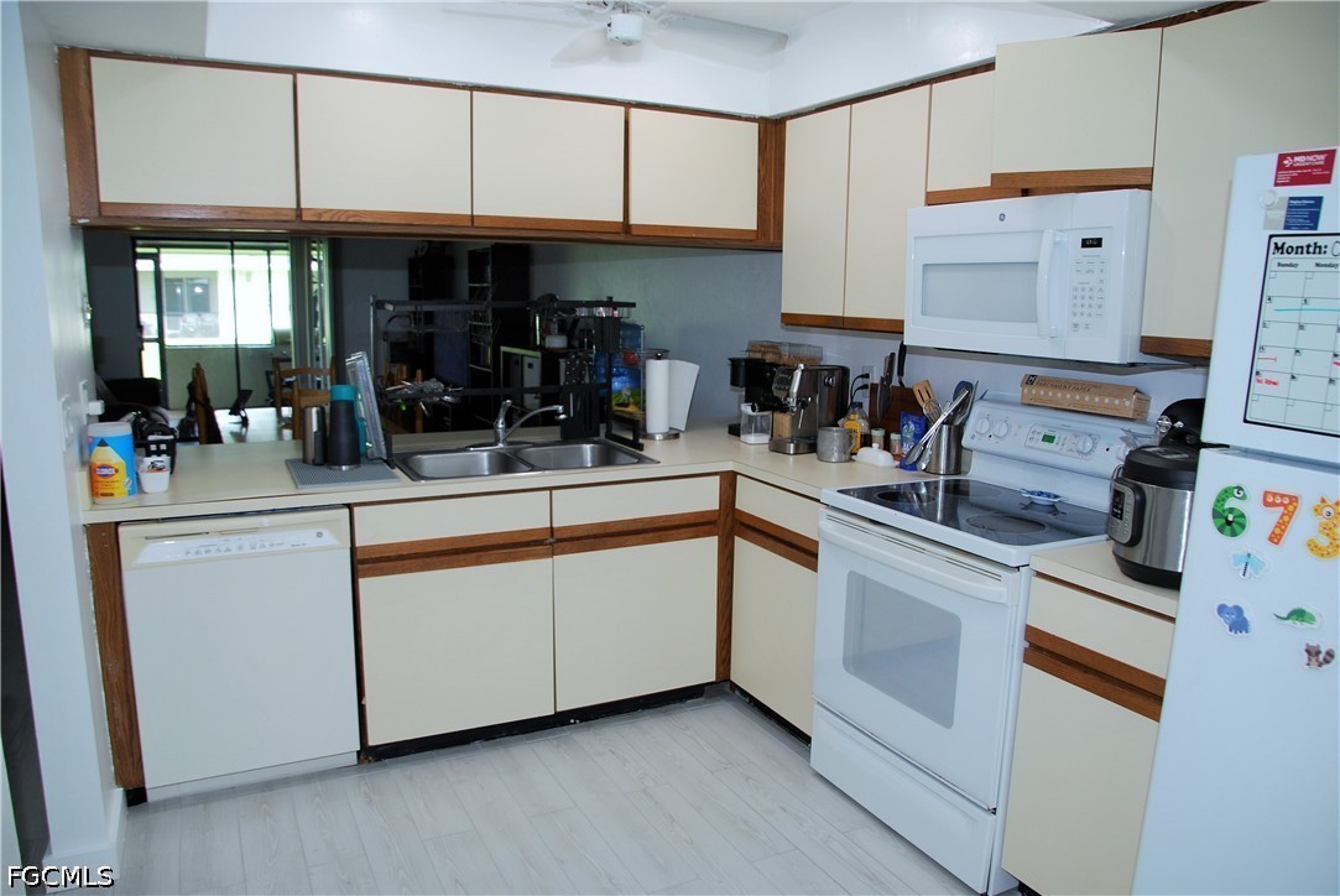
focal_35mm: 24
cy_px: 448
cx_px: 670
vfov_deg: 53.2
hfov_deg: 73.7
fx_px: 894
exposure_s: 1/60
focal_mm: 16
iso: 200
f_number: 4
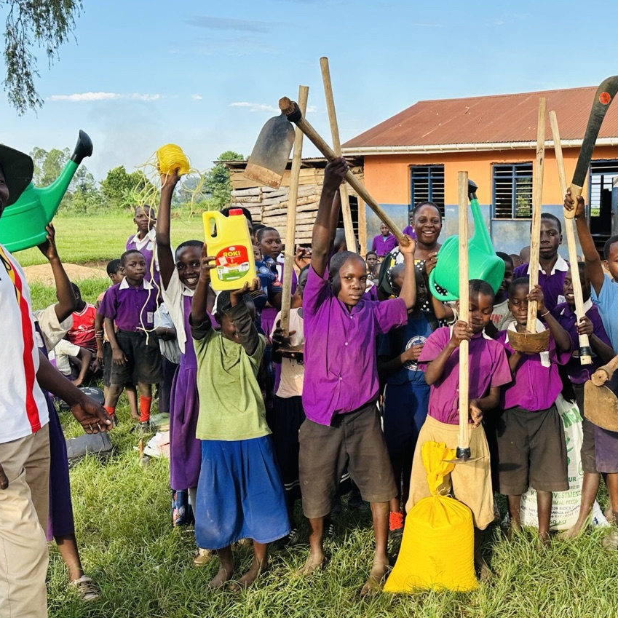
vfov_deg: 41.8
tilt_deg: -8.5
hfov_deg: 40.6
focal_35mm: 40
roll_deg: -0.8
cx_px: 470
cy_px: 331
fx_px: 808
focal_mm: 6.86
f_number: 1.78
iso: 80
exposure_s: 1/685
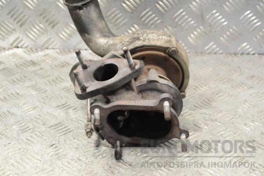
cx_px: 132
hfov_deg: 24.6
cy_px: 88
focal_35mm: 82
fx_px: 605
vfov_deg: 16.6
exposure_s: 1/200
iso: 3200
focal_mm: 55
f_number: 7.1
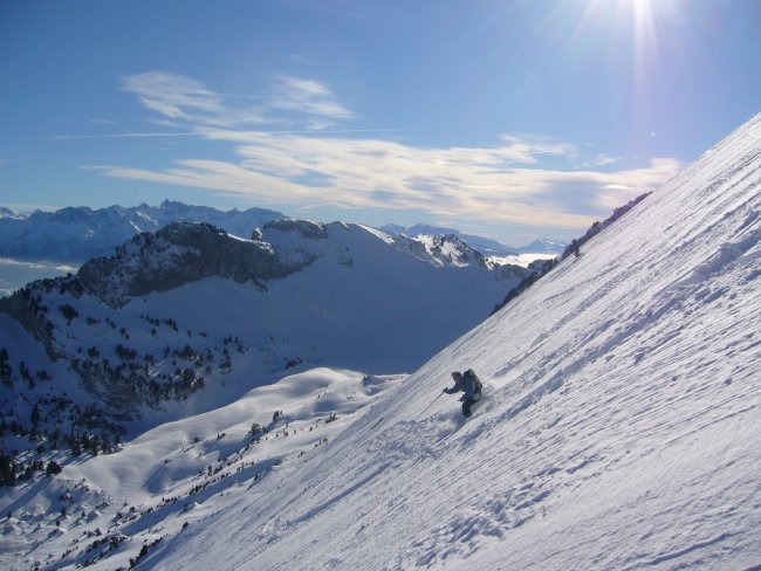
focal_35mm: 35
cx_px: 380
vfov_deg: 40.7
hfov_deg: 52.6
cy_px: 286
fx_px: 770
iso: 80
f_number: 5.6
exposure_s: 1/1600
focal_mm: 5.8
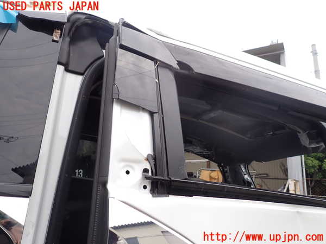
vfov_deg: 54.9
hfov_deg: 69.4
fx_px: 235
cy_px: 122
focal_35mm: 25
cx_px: 163
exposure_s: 1/500
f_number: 2.8
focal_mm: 4.5
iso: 100
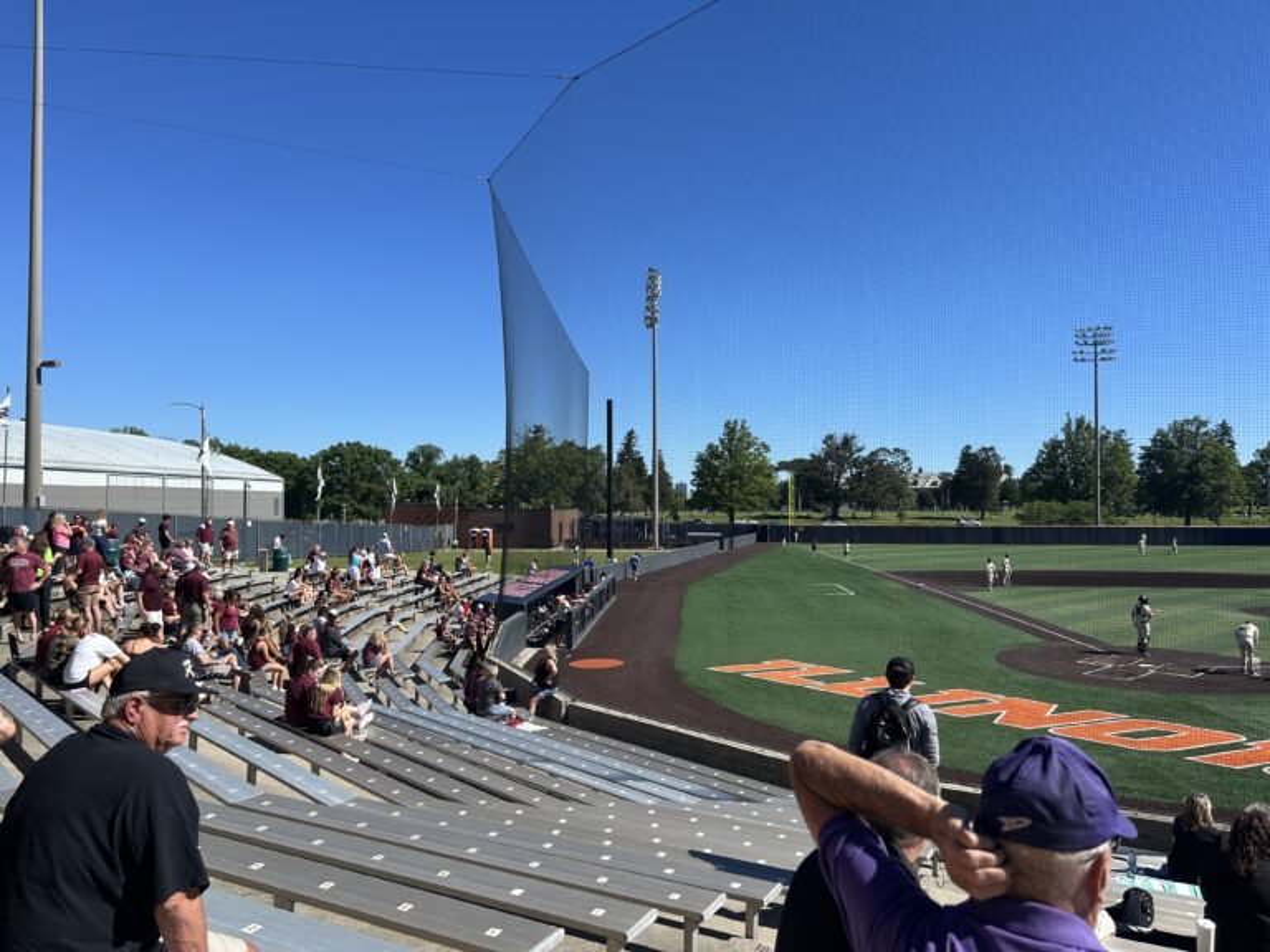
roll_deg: +0.4
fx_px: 954
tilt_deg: +1.1
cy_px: 476
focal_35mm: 26
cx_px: 635
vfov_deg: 53.1
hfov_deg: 67.3
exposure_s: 1/4115
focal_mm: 5.7
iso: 50
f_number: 1.5
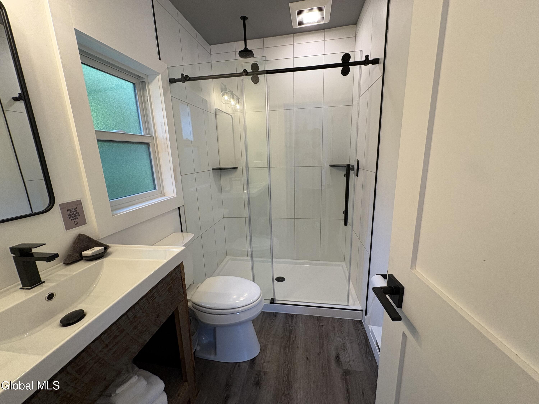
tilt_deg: -11.8
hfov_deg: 102.1
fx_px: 218
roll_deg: +0.7
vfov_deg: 85.7
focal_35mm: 14
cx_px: 270
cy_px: 202
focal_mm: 2.22
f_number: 2.2
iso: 125
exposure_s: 1/120
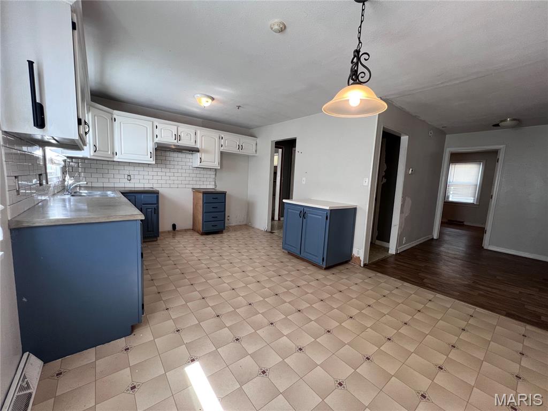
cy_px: 206
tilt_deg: -7.1
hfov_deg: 106.2
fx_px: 206
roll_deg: -2.3
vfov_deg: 89.9
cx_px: 274
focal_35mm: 13
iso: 160
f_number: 1.8
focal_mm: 1.57
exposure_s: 1/120
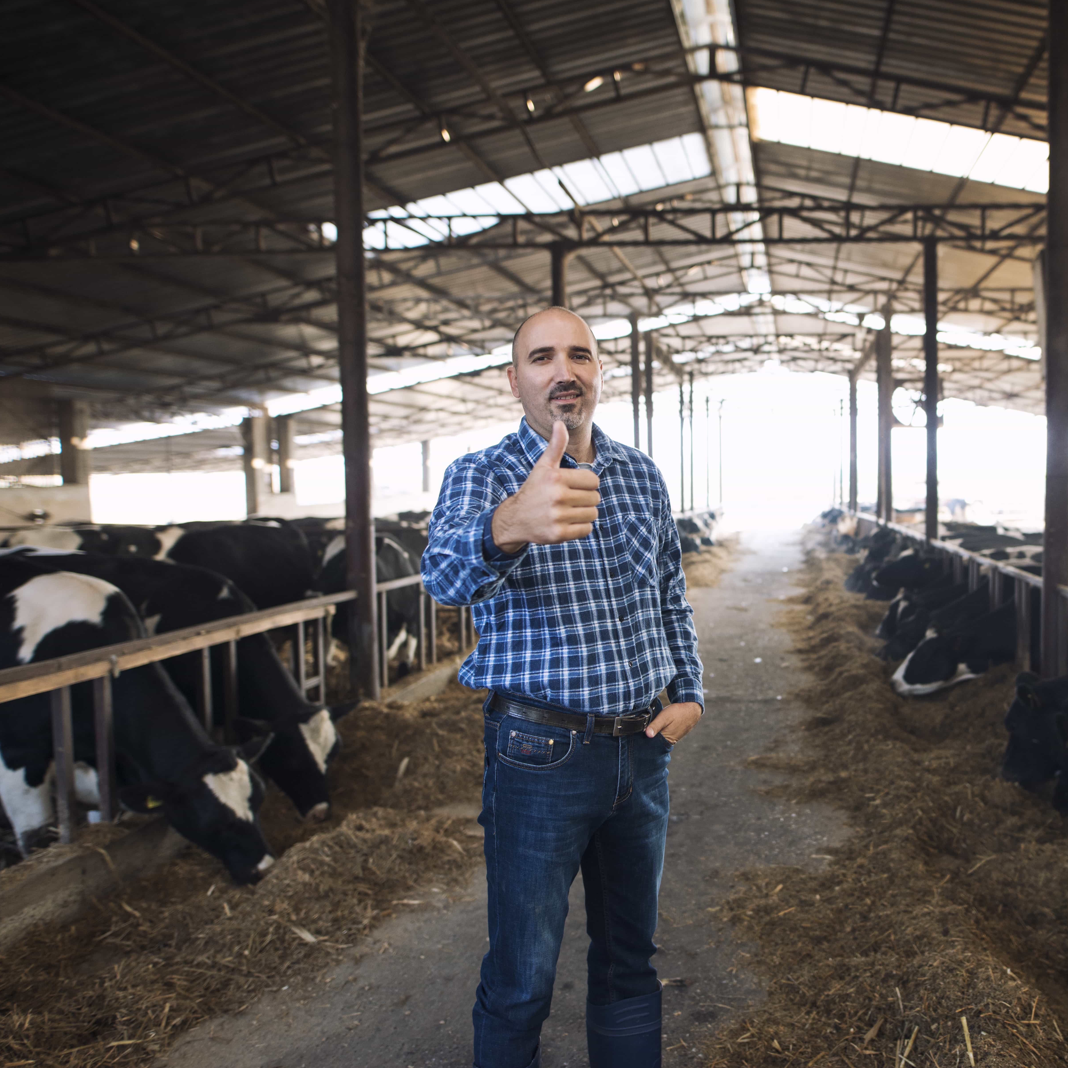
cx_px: 751
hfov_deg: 58.9
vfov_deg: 60.9
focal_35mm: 26
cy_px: 535
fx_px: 908
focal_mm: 20
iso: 640
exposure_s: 1/320
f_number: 1.8
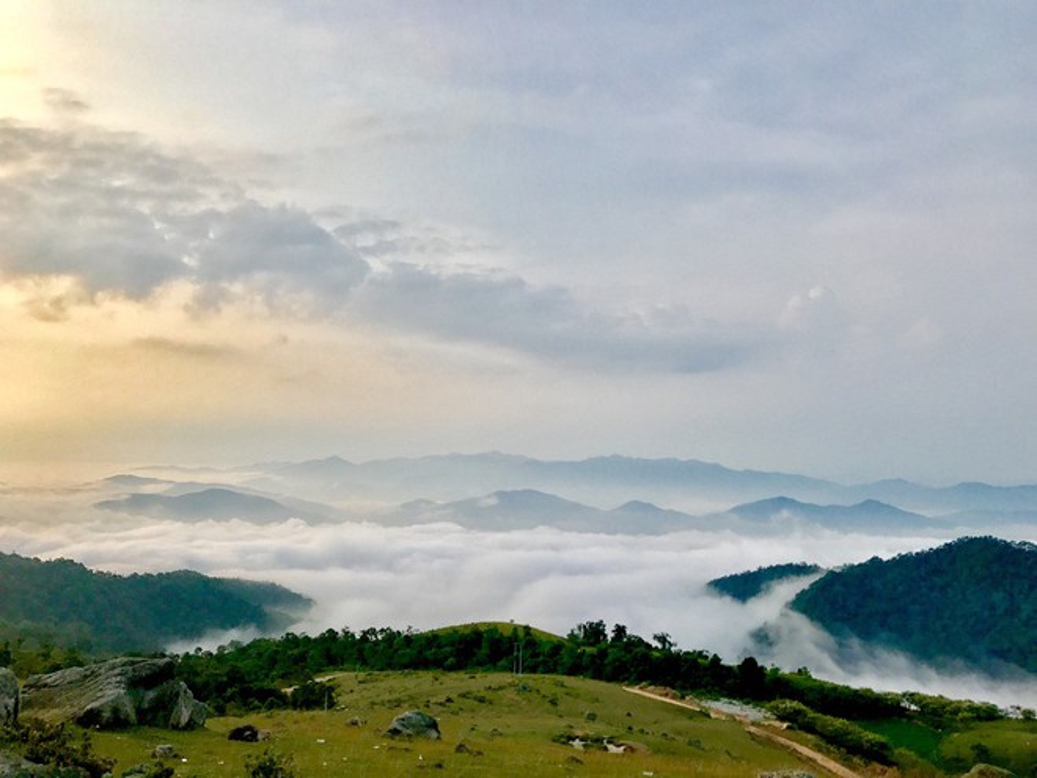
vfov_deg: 49.7
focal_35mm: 28
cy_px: 389
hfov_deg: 63.4
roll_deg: -0.7
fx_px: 839
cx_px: 518
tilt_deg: +5.4
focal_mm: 3.99
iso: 20
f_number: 1.8
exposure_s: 1/2283
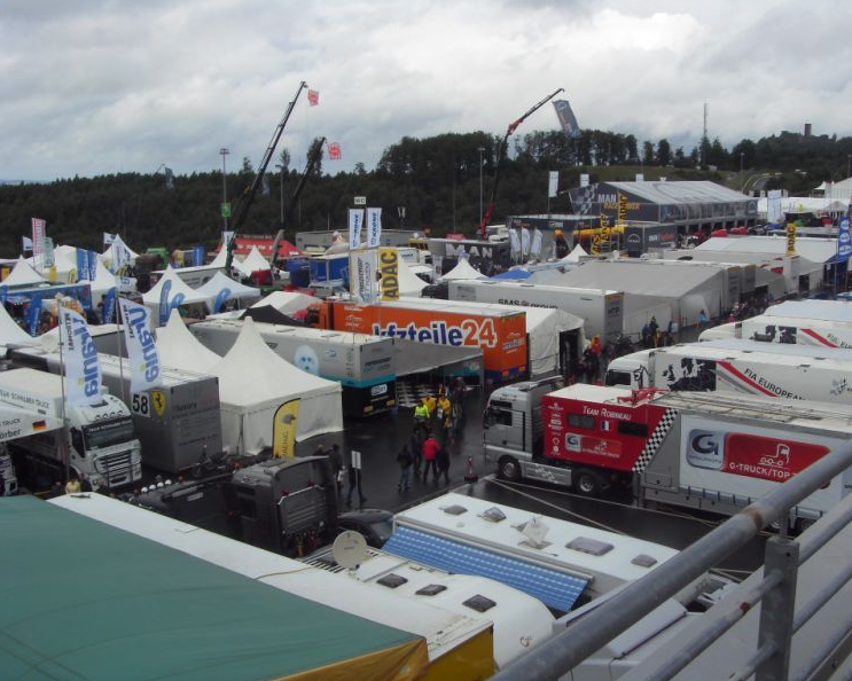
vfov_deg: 36.5
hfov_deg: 44.8
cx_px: 436
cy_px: 340
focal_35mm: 41
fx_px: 1034
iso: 80
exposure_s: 1/350
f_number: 6.2
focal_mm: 6.6
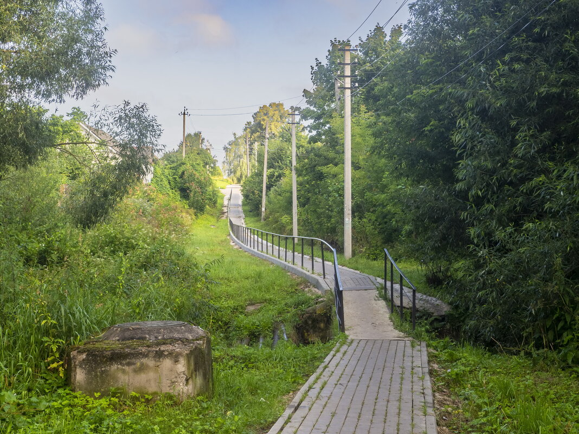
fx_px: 937
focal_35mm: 56
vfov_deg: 26.1
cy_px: 217
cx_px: 290
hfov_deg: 34.3
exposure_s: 1/100
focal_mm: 28
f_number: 8
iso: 320
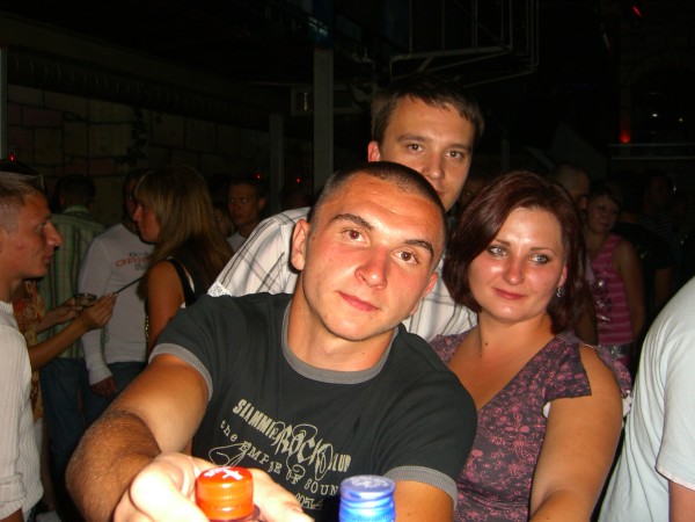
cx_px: 348
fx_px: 763
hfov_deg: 49.0
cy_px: 261
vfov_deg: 37.7
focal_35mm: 38
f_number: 2.8
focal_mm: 7.9
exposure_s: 1/60
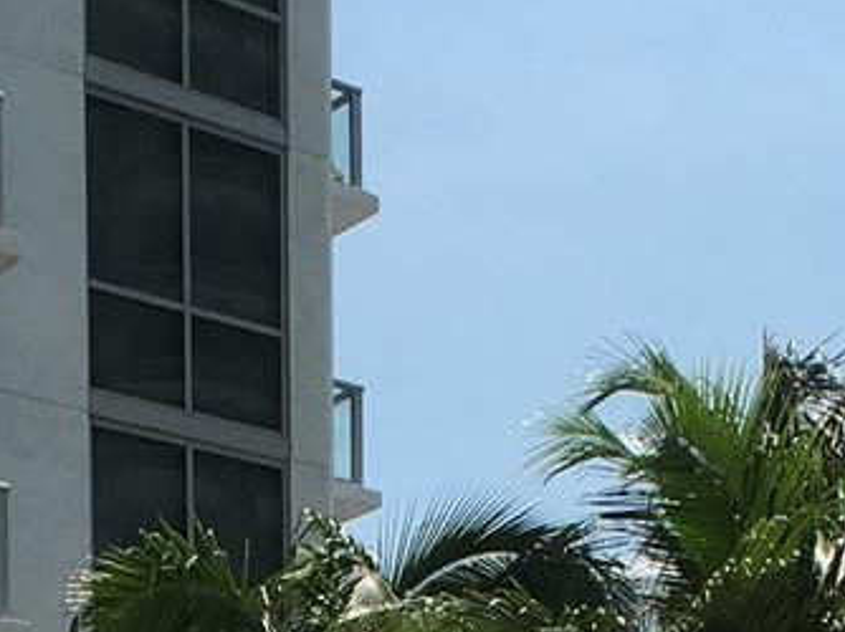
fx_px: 3391
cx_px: 180
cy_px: 1469
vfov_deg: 9.6
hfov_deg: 14.1
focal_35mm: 139
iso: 25
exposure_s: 1/1876
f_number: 2.2
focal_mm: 4.15
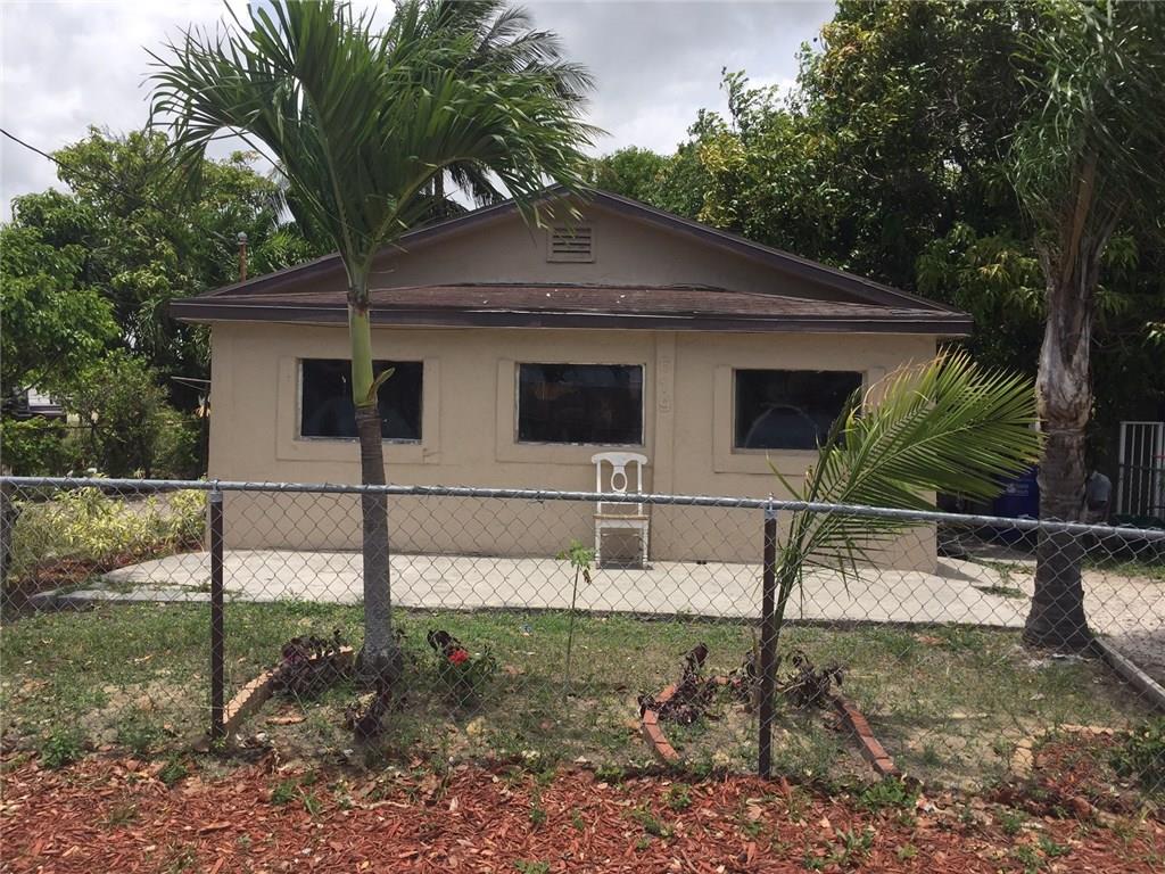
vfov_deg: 48.2
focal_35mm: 29
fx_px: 976
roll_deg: -1.6
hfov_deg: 61.7
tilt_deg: -2.3
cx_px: 582
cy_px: 437
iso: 32
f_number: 2.2
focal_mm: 4.15
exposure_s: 1/1582
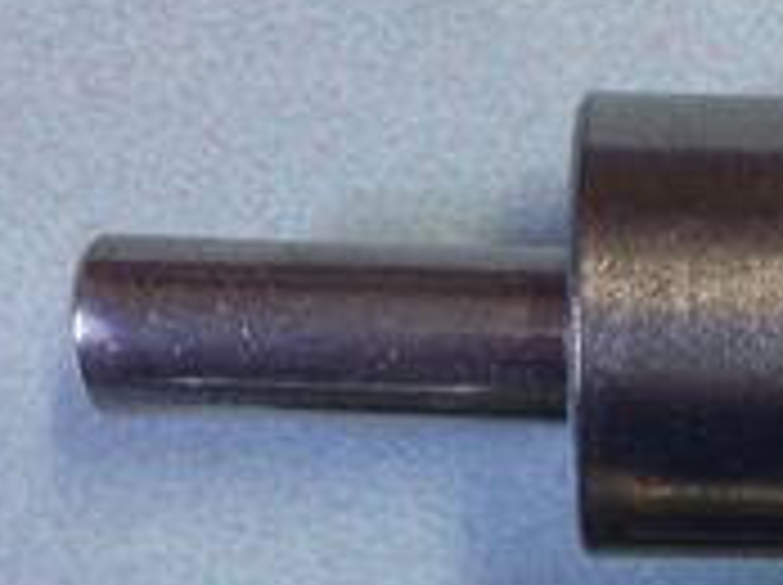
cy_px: 673
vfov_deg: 15.1
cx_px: 824
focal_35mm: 95
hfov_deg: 19.9
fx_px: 2146
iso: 80
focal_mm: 4.12
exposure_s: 1/20
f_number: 2.4
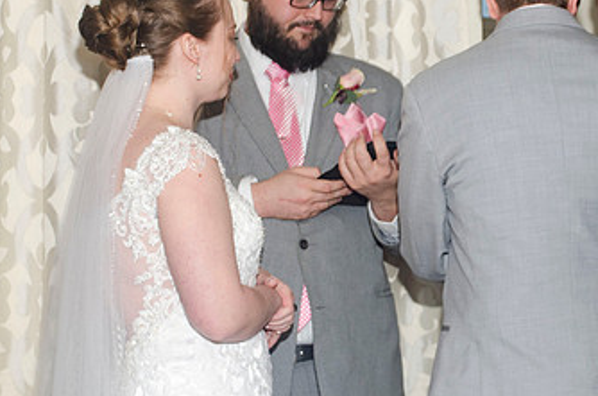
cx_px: 473
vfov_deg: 10.9
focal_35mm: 125
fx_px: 2071
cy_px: 142
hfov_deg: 16.3
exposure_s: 1/60
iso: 400
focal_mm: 48
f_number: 5.6
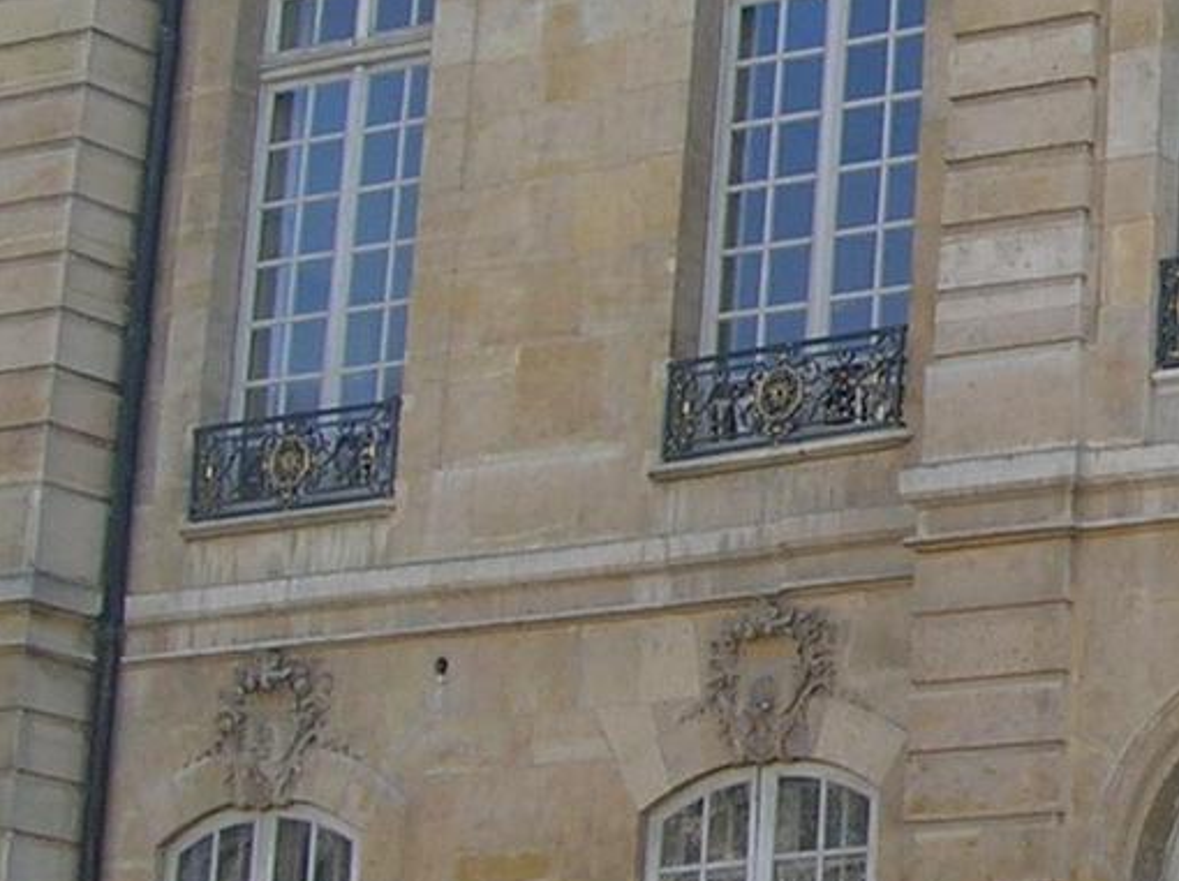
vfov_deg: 11.5
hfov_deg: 14.6
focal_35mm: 128
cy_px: 356
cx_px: 1625
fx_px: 4353
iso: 50
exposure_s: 1/130
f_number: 4.9
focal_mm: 5.7
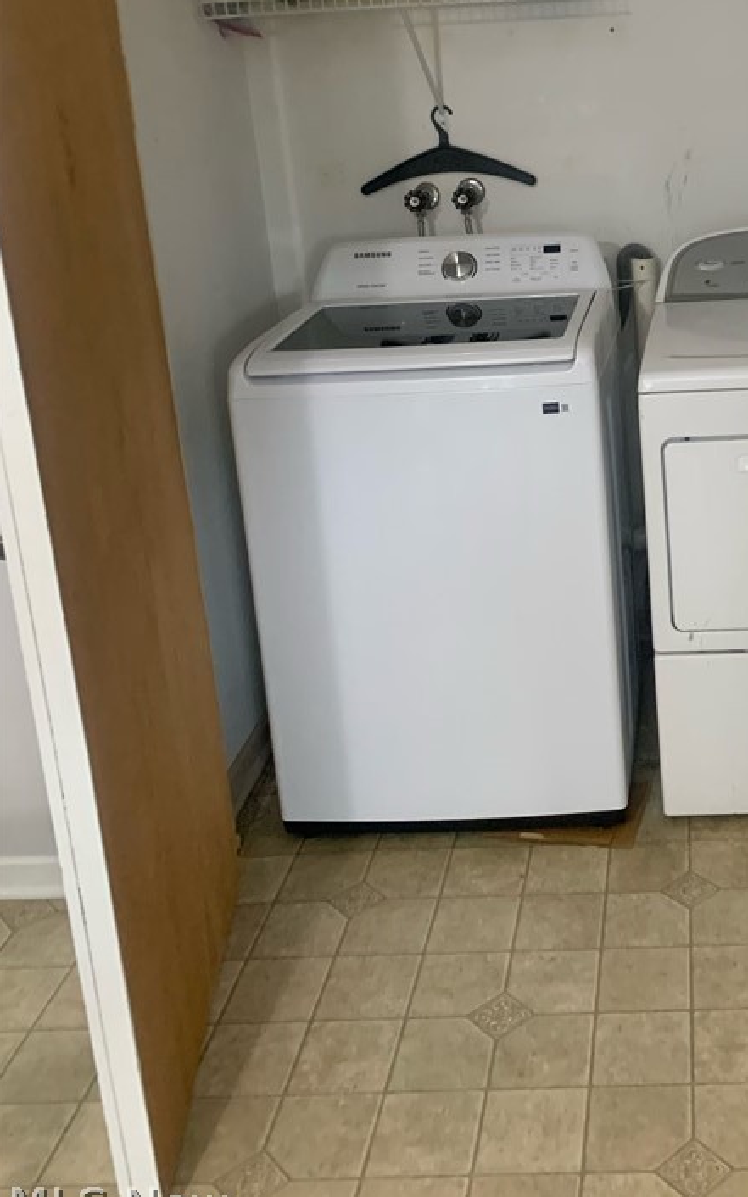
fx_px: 1305
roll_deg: +3.8
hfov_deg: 30.8
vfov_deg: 48.3
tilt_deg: -14.3
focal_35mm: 40
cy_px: 376
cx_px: 646
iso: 400
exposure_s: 1/40
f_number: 1.8
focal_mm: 4.25
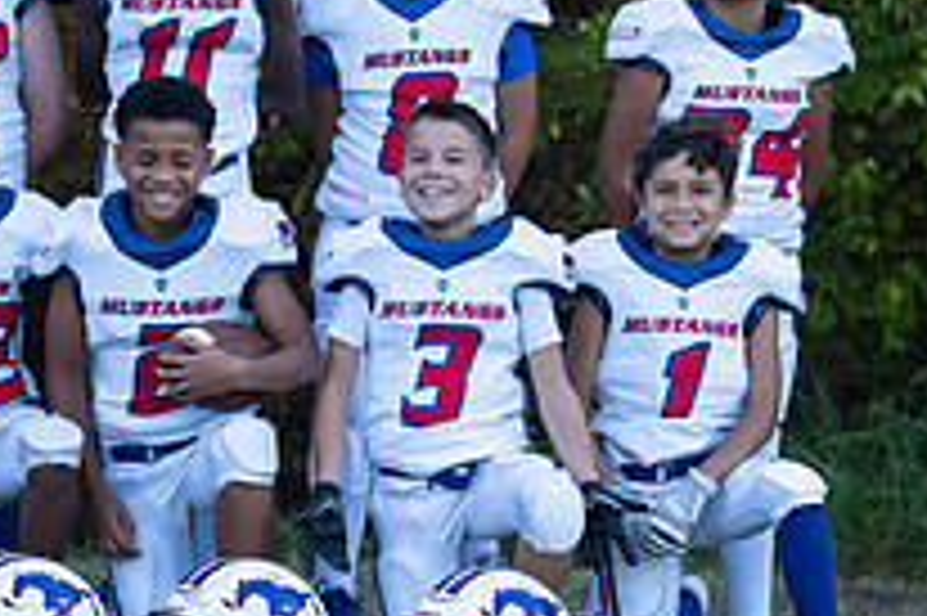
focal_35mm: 252
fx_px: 6484
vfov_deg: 5.4
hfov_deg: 8.1
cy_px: 312
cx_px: -43
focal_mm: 81
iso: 160
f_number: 3.5
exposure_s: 1/320
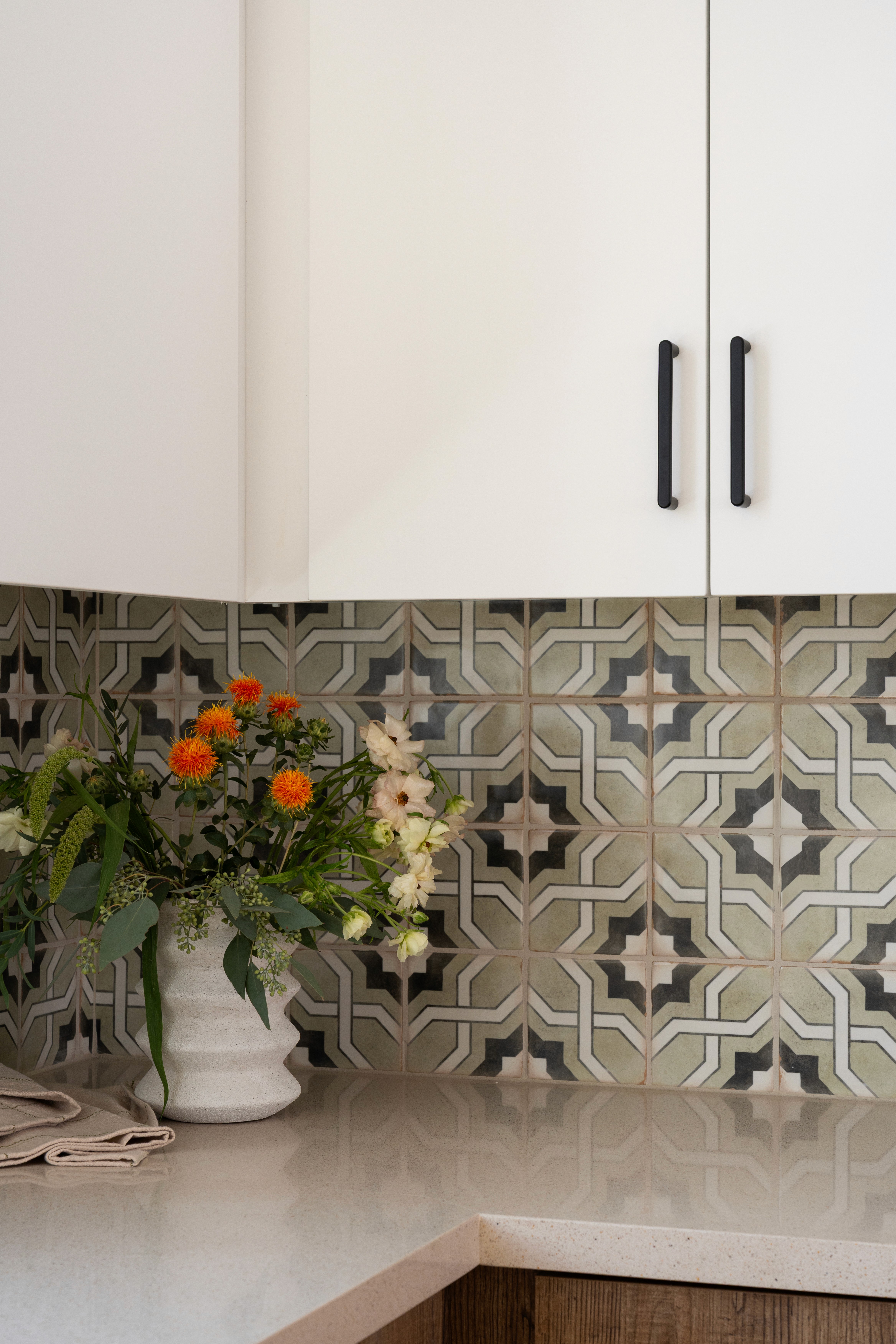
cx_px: 448
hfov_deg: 19.5
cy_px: 672
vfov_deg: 28.8
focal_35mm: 70
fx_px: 2613
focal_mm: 70
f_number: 9
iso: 400
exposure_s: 1/50
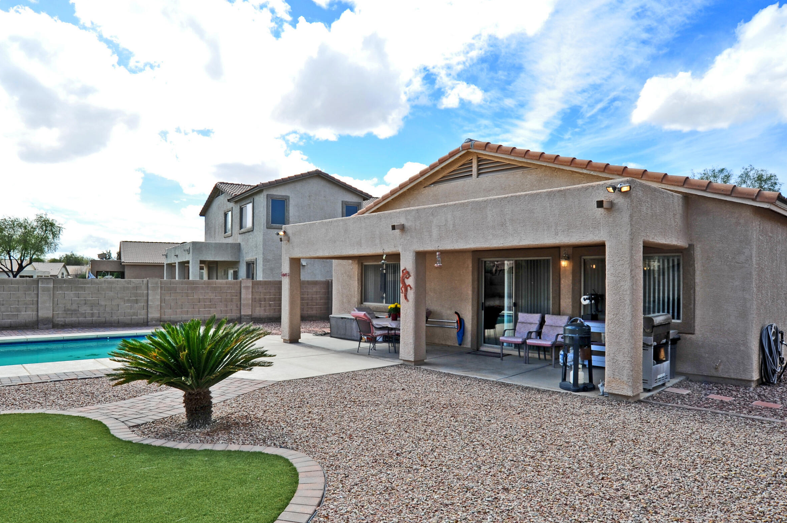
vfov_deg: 55.0
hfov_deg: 75.9
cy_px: 255
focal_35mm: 23
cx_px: 349
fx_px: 502
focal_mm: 18
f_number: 11
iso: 200
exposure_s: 1/160
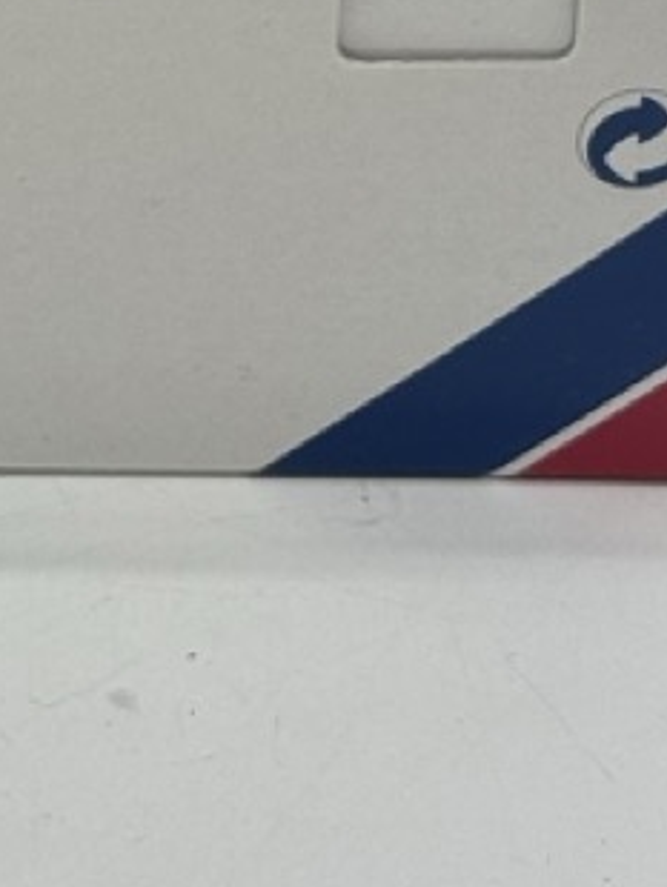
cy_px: -681
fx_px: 5080
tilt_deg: -26.5
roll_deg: +0.8
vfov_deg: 9.5
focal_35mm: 198
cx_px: -384
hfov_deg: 7.4
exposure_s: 1/467
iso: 64
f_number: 1.78
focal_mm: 6.76
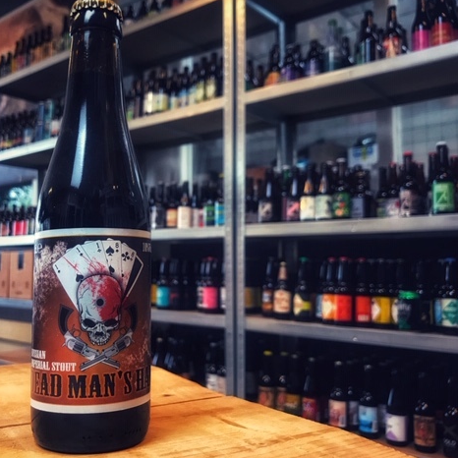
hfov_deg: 48.1
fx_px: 509
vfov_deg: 48.5
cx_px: 177
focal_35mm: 34
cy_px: 231
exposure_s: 1/17
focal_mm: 3.99
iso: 64
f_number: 1.8
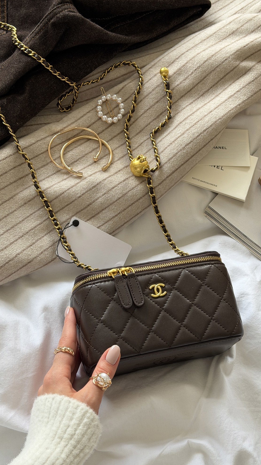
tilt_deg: -68.1
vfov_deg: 39.2
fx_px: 652
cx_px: 146
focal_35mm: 53
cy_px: 230
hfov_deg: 22.6
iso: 64
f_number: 1.78
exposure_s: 1/121
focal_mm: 6.76
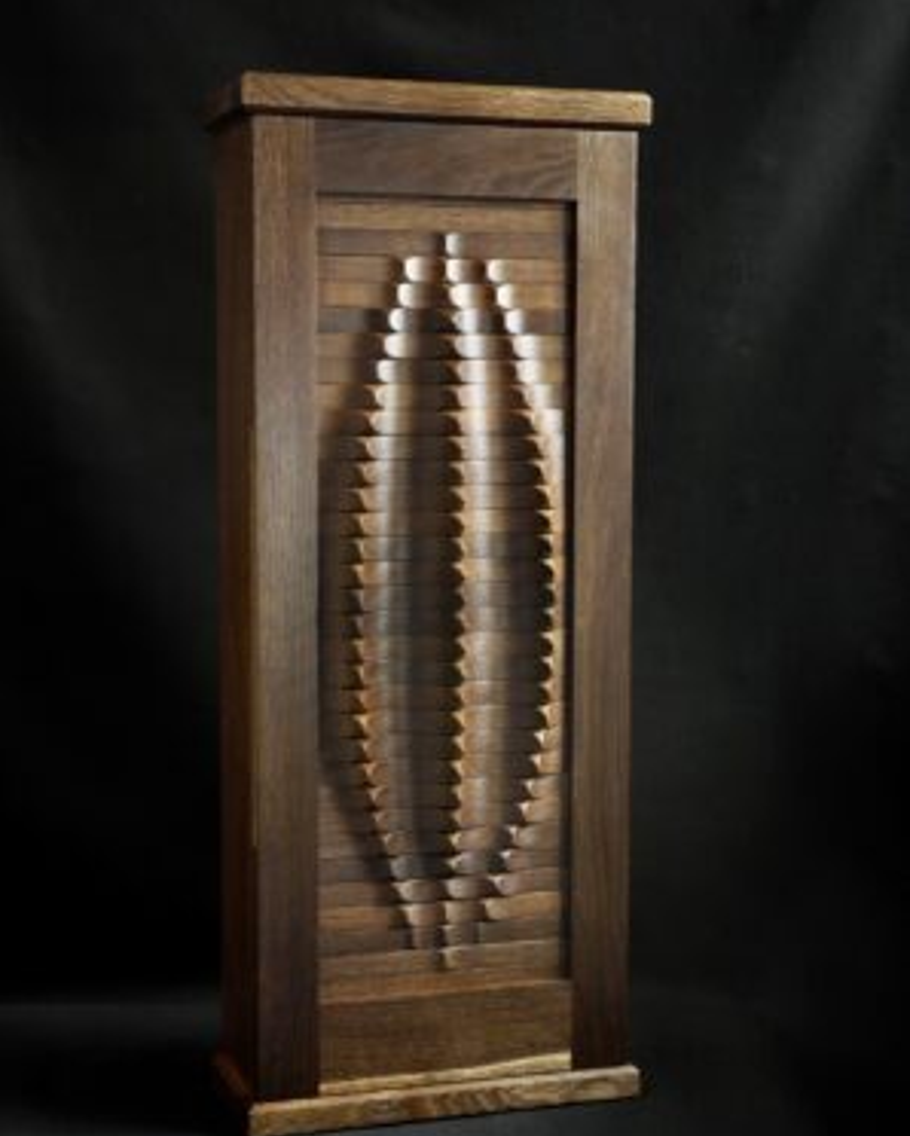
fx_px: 2153
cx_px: 455
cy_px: 602
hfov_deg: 23.9
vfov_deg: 29.6
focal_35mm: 64
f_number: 3.5
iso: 400
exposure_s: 1/20.3
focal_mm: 13
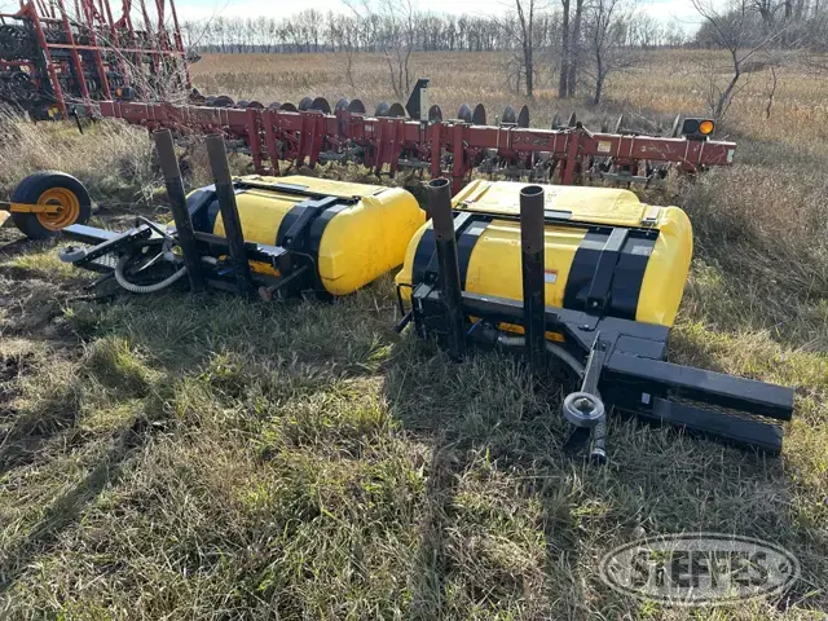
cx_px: 414
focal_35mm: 24
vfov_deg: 56.8
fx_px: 574
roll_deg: +2.3
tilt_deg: -19.9
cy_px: 310
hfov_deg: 71.6
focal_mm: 6.86
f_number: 1.78
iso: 80
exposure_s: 1/1473
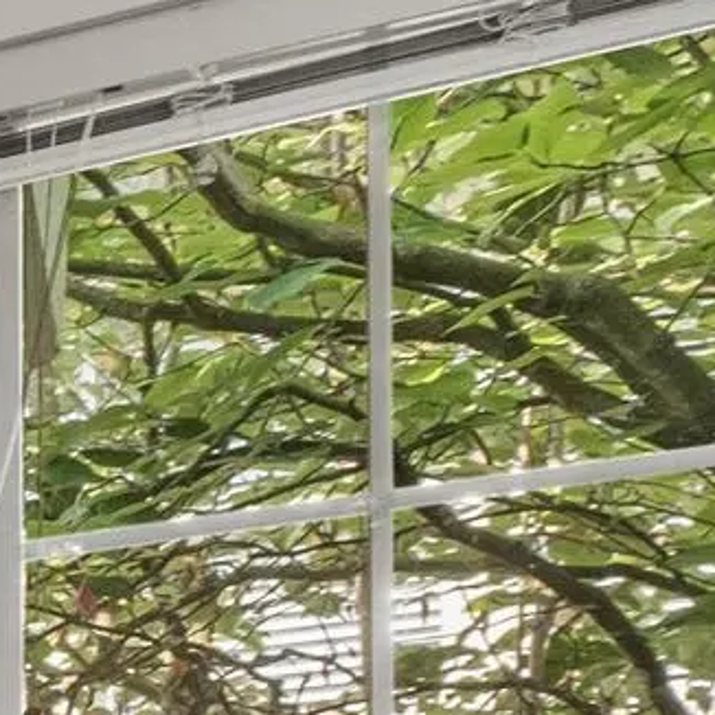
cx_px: -2206
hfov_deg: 8.0
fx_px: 2804
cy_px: 1290
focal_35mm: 120
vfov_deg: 13.1
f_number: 7.1
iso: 400
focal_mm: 10
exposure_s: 1/2.5
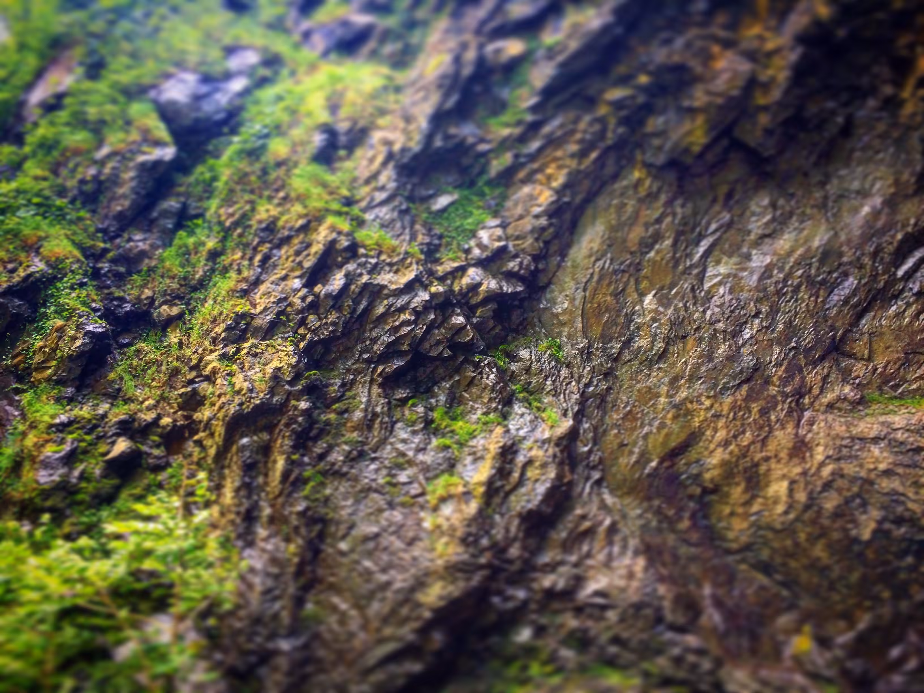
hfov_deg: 61.7
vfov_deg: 48.2
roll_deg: -0.9
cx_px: 462
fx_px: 774
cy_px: 346
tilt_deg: +13.2
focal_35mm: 29
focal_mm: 4.15
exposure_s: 1/50
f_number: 2.2
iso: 40
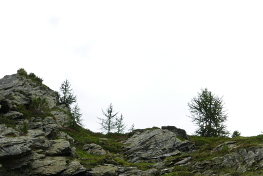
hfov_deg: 19.6
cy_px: 189
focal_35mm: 100
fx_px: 731
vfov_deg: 13.5
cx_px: 279
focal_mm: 15.9
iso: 200
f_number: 5.6
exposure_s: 1/640
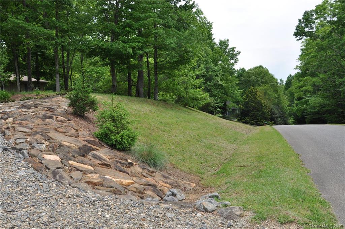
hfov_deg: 57.3
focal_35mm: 33
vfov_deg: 39.8
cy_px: 114
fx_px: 316
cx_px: 172
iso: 200
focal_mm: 22
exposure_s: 1/200
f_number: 10
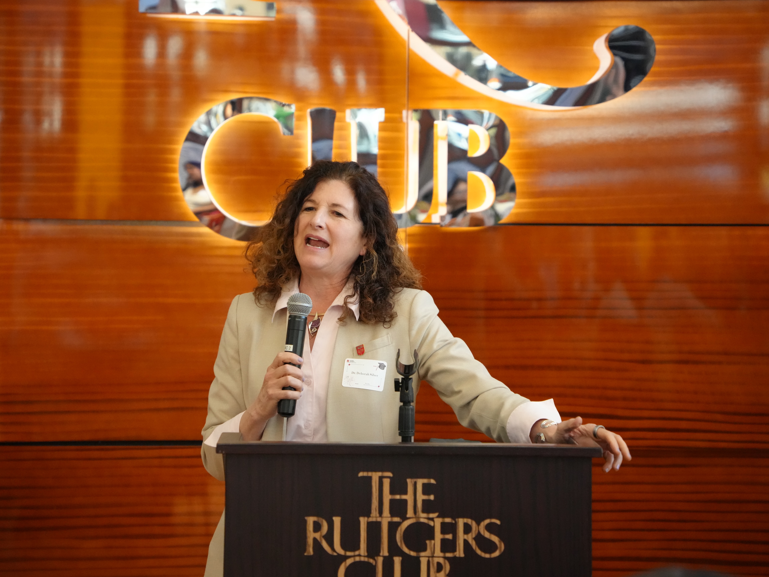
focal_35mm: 104
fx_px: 2310
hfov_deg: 18.9
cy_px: 289
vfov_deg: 14.2
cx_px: 366
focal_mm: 96
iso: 8000
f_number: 4.5
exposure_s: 1/160
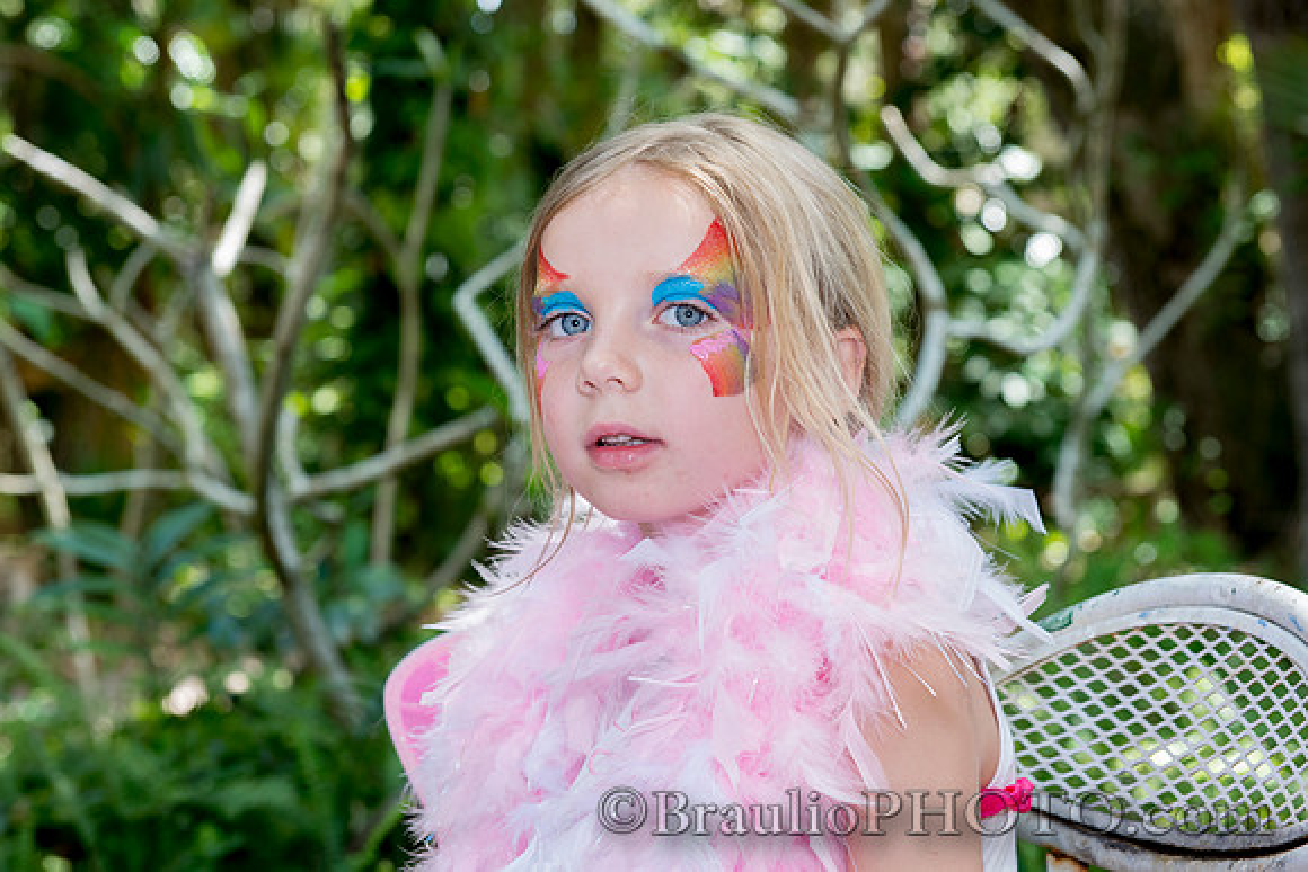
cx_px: 668
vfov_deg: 16.4
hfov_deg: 24.4
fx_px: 3023
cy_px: 353
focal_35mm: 83
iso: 500
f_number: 6.3
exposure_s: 1/100
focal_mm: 70
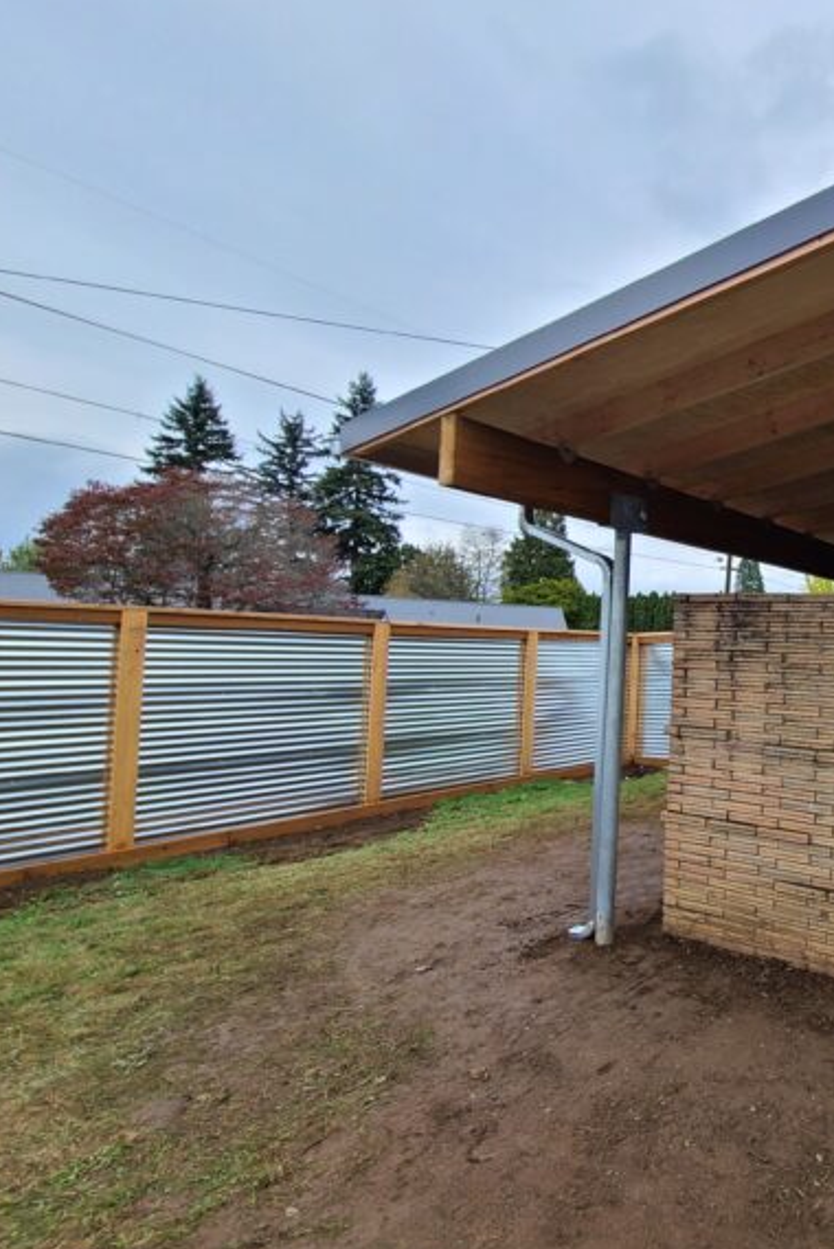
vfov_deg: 86.9
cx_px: 819
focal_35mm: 19
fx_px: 659
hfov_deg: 52.5
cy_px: 634
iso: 50
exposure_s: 1/410
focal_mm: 2.2
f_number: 2.2
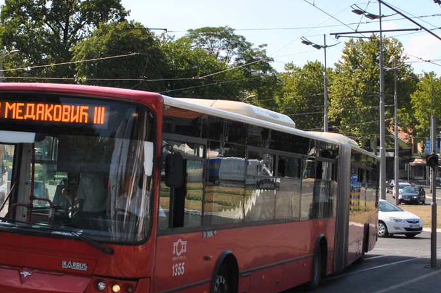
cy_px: 170
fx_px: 588
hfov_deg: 40.6
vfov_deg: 28.0
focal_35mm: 48
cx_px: 147
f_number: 4
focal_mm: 18
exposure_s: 1/1000
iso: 110
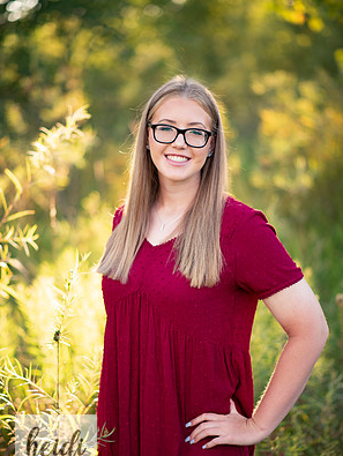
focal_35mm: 93
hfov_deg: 15.9
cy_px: 252
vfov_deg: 21.1
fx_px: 1227
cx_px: 171
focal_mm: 85
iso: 125
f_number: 1.8
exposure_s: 1/400
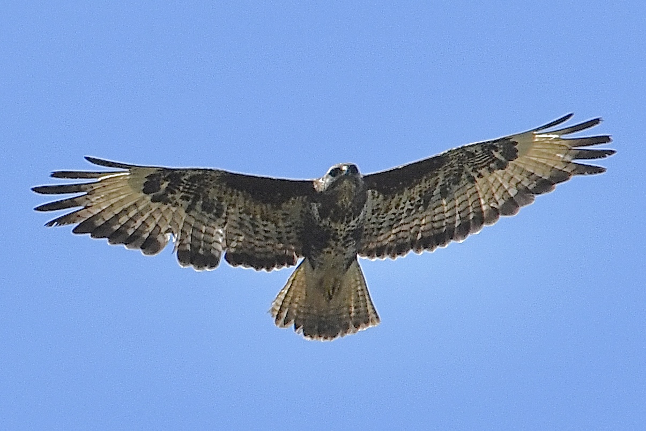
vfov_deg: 2.3
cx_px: 323
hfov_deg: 3.4
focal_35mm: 600
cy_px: 216
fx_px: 10764
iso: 320
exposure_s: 1/2000
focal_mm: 400
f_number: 8
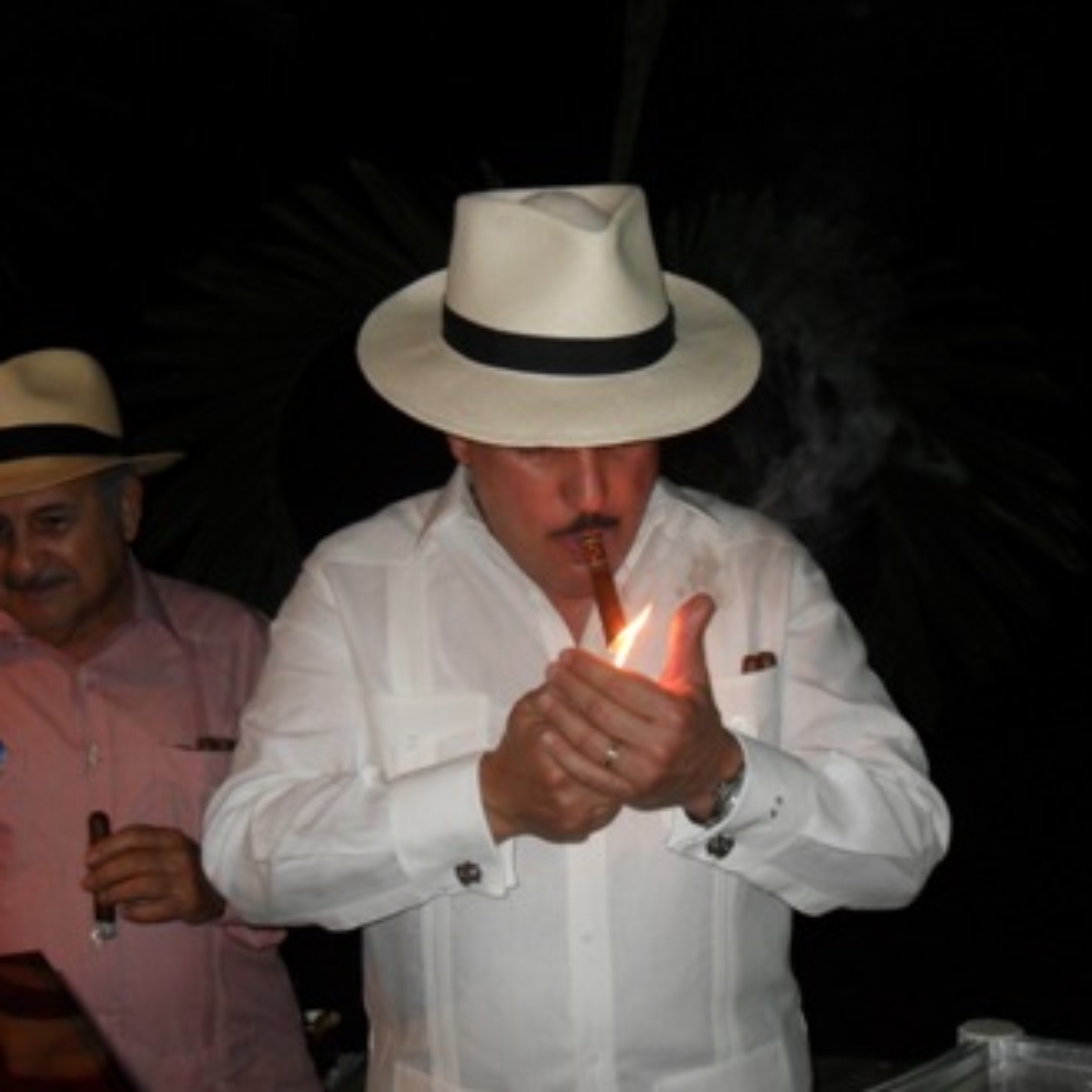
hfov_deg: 40.0
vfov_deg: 40.0
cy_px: 543
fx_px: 1499
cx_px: 606
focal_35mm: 42
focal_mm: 6.2
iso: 200
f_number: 2.8
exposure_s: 1/45
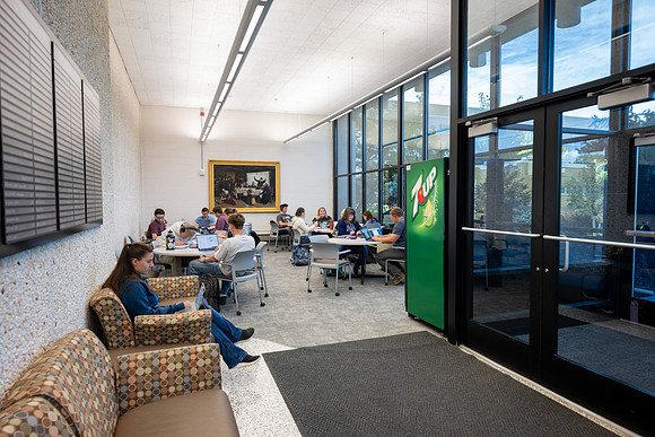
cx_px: 328
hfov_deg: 79.9
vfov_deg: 58.4
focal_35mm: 22
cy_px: 218
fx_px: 391
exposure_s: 1/3
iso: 100
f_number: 7.1
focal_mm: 21.5
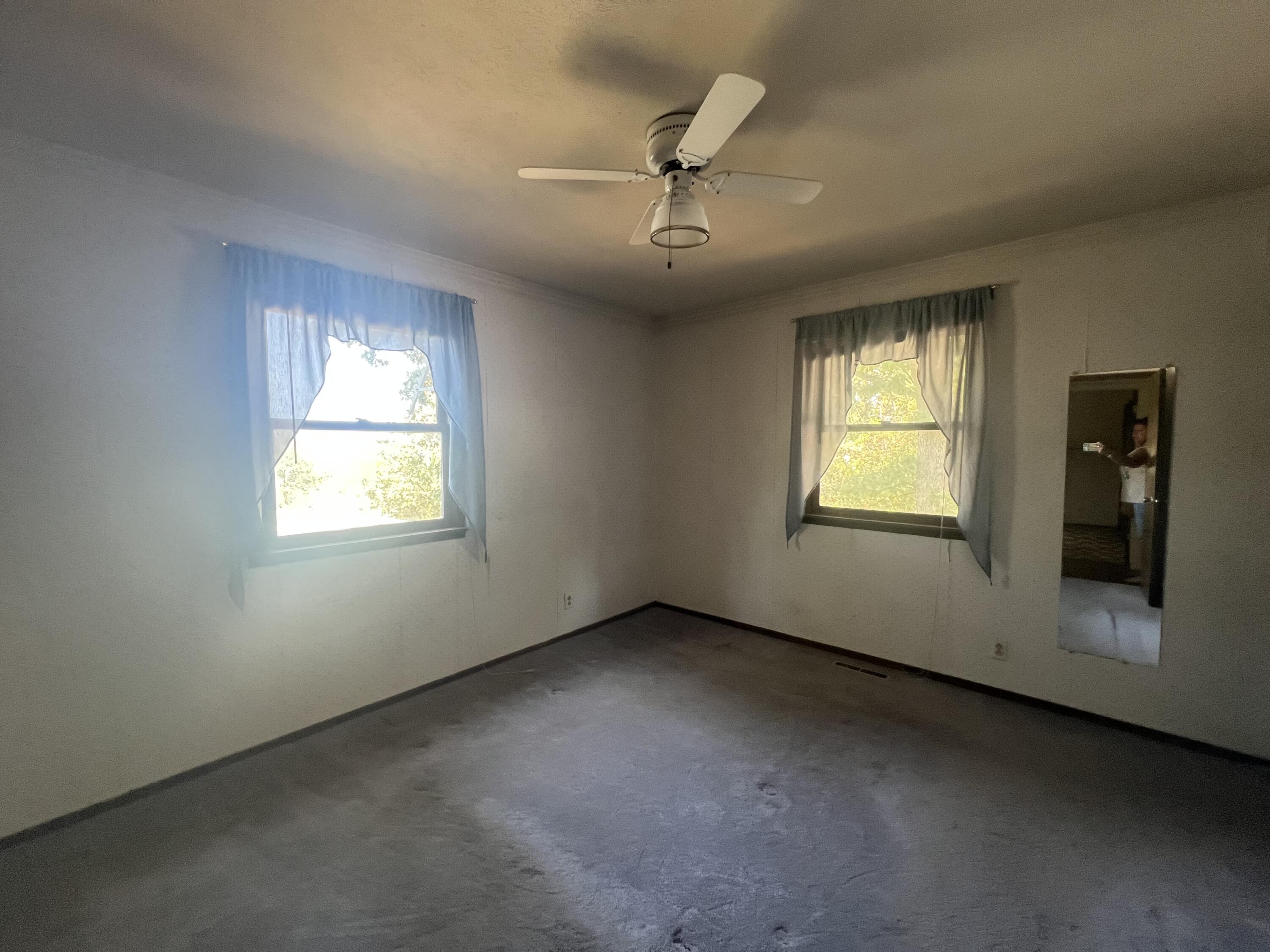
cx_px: 635
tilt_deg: -1.9
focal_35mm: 13
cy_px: 476
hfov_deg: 106.2
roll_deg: +0.4
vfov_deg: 89.9
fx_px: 477
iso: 250
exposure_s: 1/89
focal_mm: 1.57
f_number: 1.8
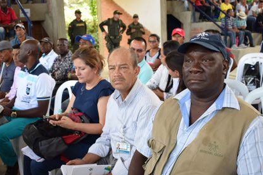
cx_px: 123
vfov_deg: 31.1
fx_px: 314
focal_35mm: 43
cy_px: 100
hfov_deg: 45.4
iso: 400
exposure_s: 1/100
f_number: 5
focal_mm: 24
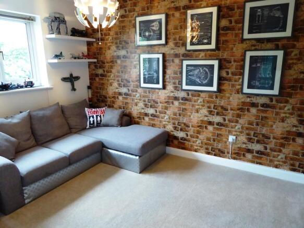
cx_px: 152
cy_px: 114
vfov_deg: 54.9
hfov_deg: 69.4
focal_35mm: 25
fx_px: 220
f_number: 3.3
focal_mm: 4.3
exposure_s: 1/10
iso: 400
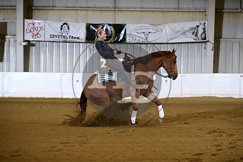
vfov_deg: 9.8
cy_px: 81
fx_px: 945
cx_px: 122
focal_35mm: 140
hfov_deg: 14.7
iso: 2500
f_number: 4
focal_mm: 140
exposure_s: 1/200
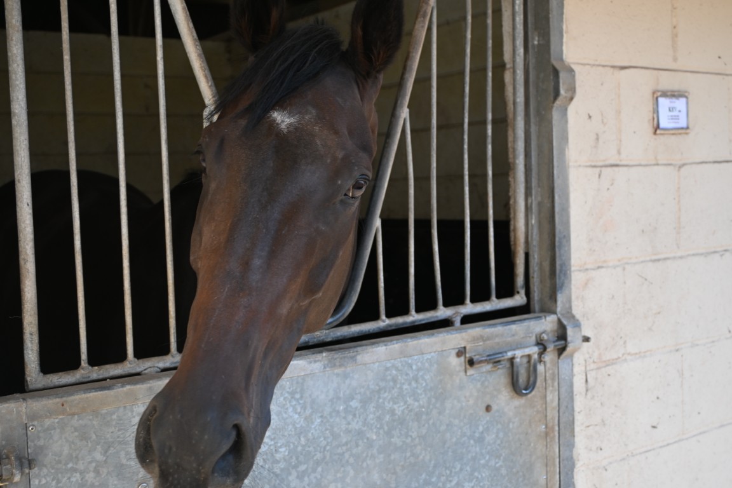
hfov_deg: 45.0
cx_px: 366
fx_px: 884
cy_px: 244
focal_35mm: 44
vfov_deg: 30.8
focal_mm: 29
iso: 200
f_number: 4.8
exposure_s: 1/250
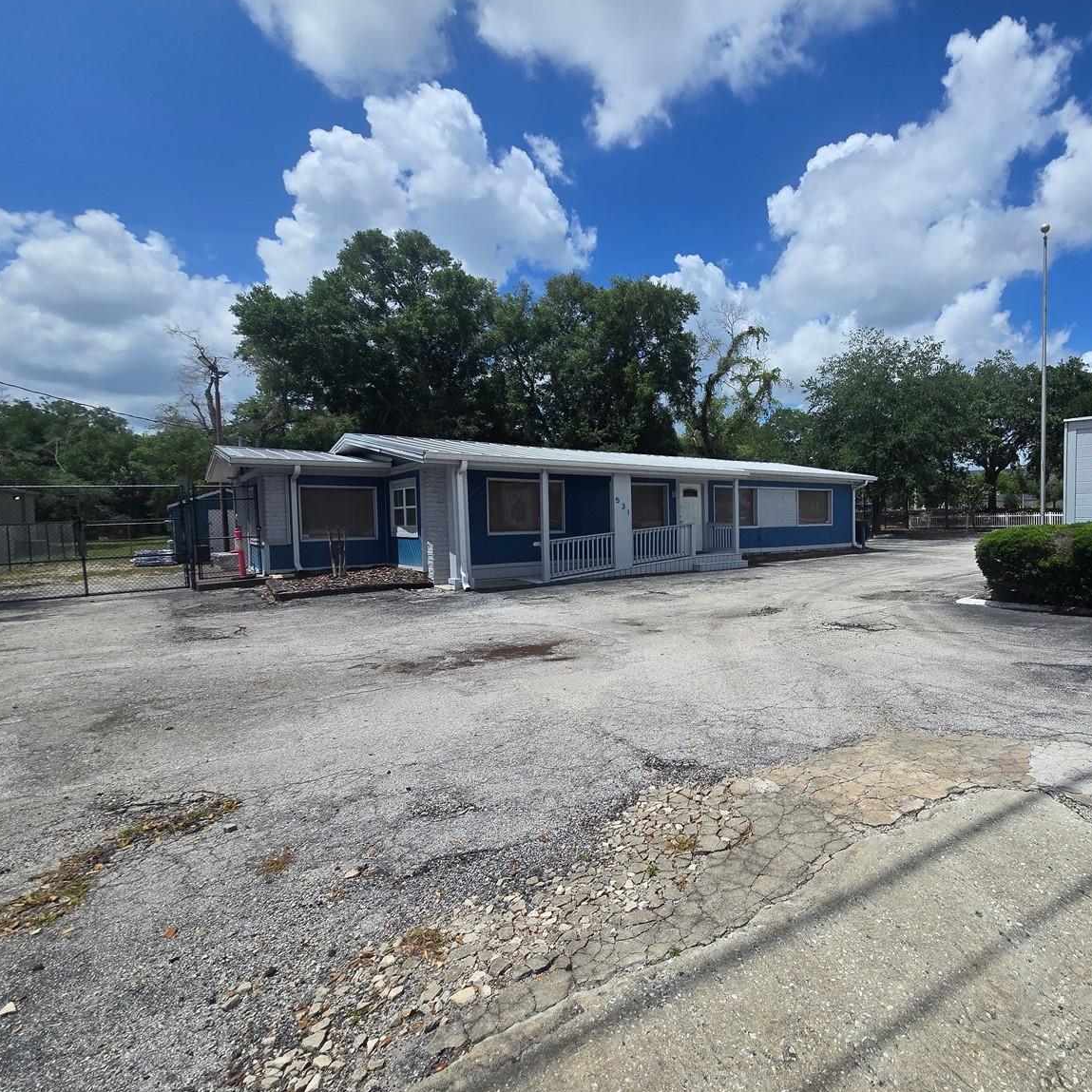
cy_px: 547
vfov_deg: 87.4
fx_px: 571
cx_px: 740
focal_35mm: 16
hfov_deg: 84.0
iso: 50
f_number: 2.2
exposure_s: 1/4187
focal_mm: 2.2
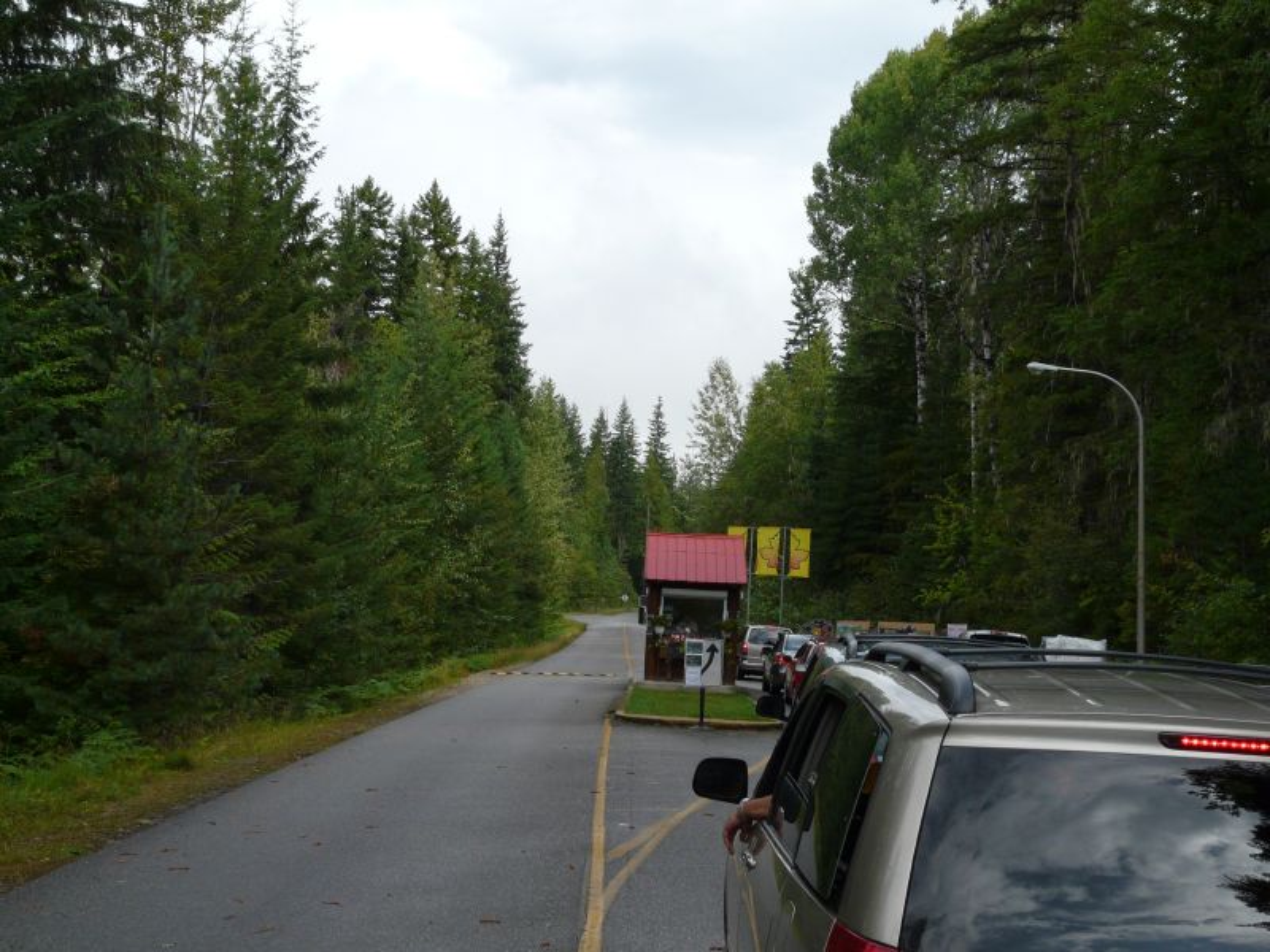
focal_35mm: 52
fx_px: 1908
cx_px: 635
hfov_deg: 36.8
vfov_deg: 28.0
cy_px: 476
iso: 100
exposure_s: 1/250
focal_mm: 8.5
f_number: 5.6
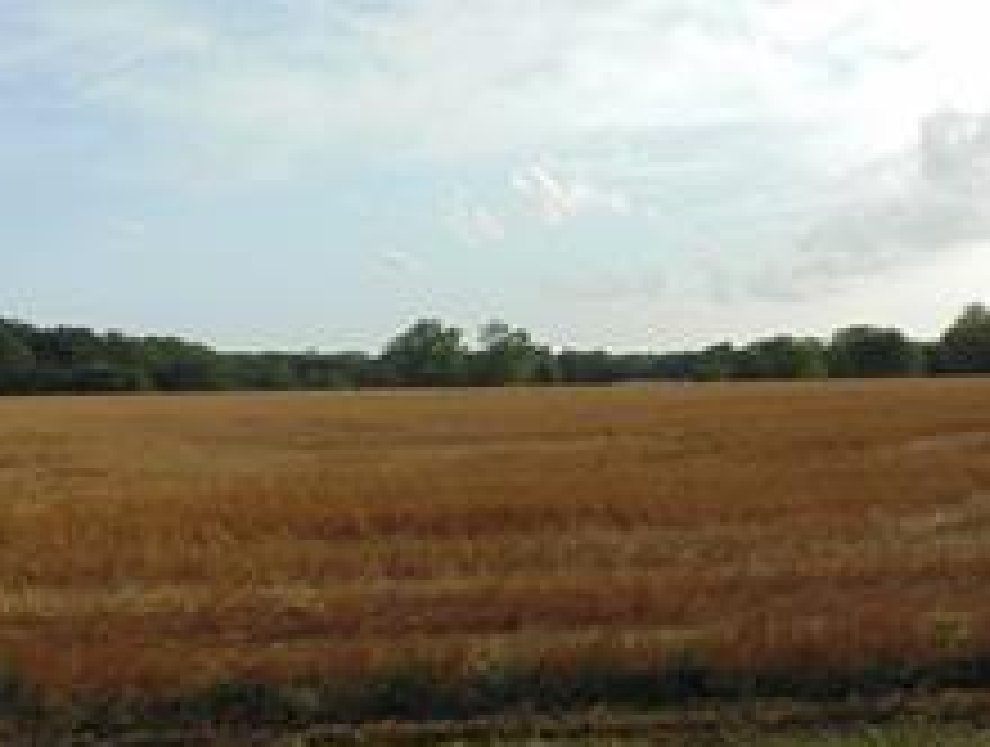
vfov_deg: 41.8
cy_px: 432
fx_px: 975
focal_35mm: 34
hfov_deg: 53.8
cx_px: 477
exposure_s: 1/640
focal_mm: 4
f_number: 3.1
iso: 80
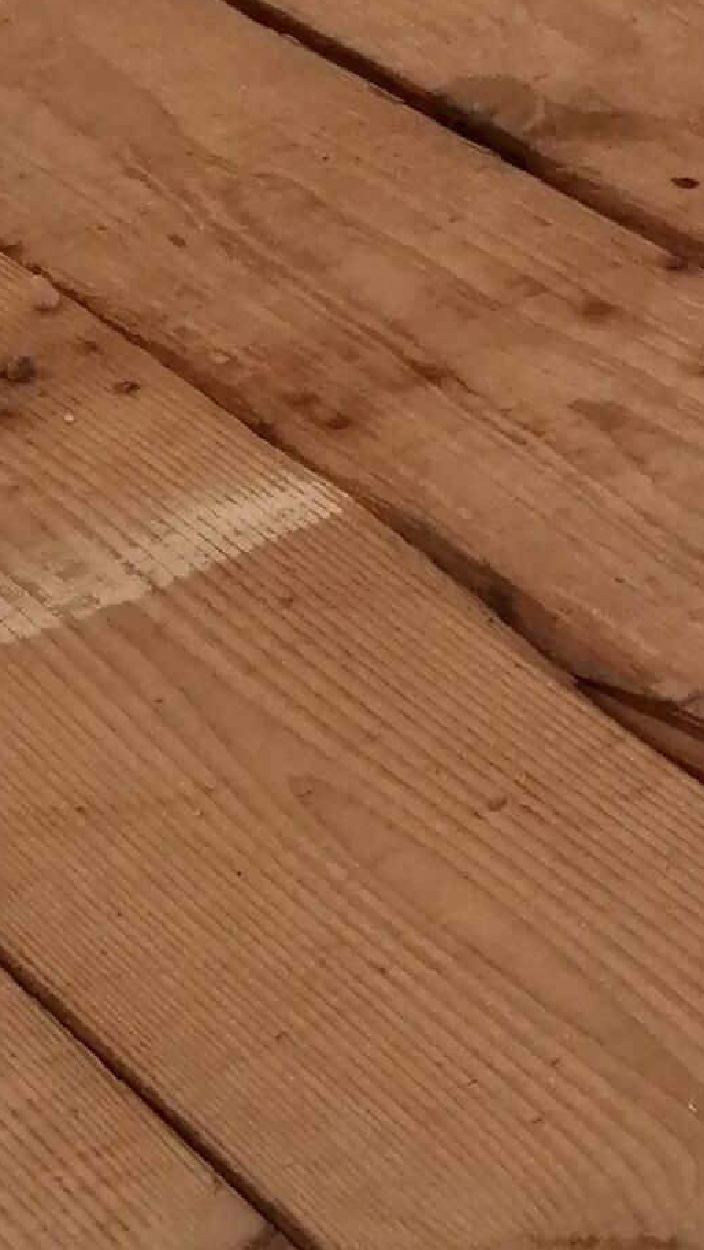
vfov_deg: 15.9
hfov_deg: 9.2
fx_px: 4278
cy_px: -281
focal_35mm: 129
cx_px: 1071
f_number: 1.8
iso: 100
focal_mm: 3.6
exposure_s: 1/33.3
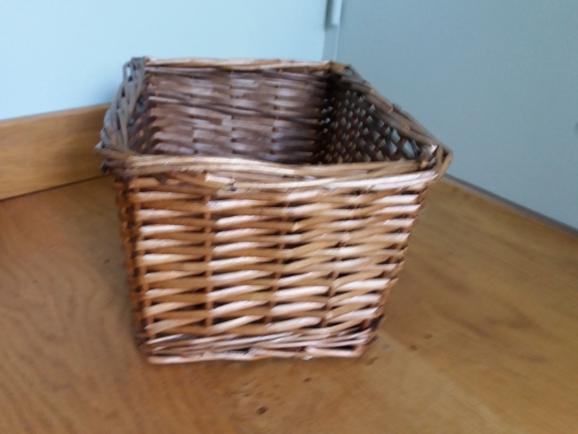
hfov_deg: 58.2
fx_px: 518
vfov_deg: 45.4
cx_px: 261
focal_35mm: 31
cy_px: 217
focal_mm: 3.7
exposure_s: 1/17
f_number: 1.9
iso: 160
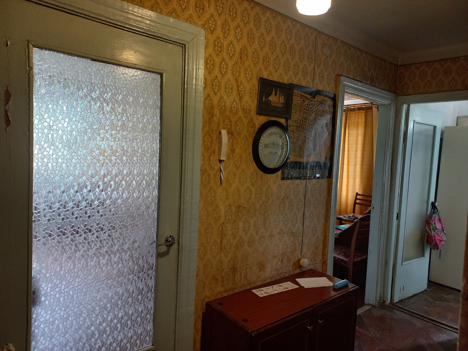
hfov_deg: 69.4
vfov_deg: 54.9
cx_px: 234
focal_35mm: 25
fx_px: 338
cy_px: 176
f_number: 1.8
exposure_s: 1/50
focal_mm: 4.6
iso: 200
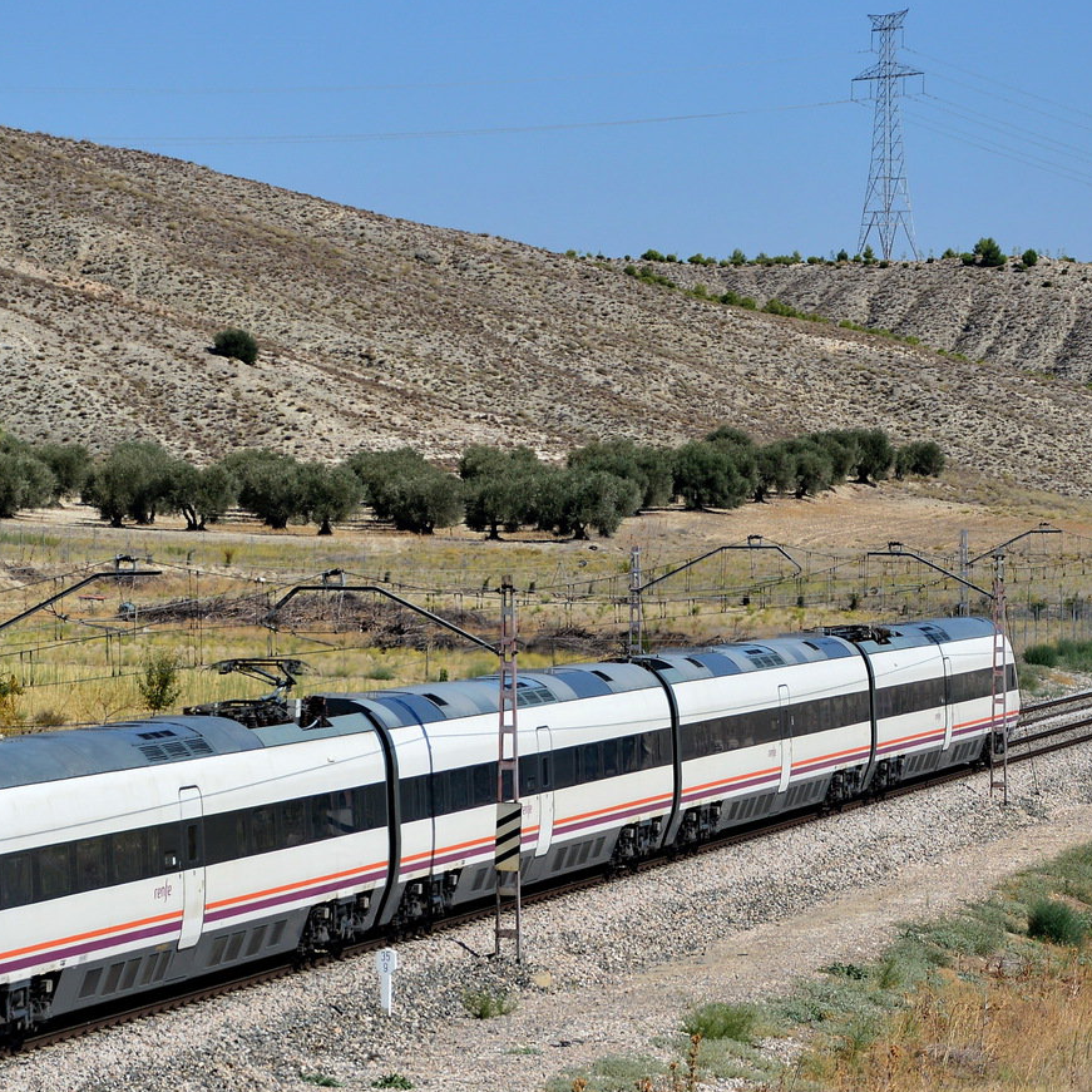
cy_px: 622
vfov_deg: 10.0
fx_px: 6210
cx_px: 627
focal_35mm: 174
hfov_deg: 10.0
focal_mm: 62
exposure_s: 1/640
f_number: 6.3
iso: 100
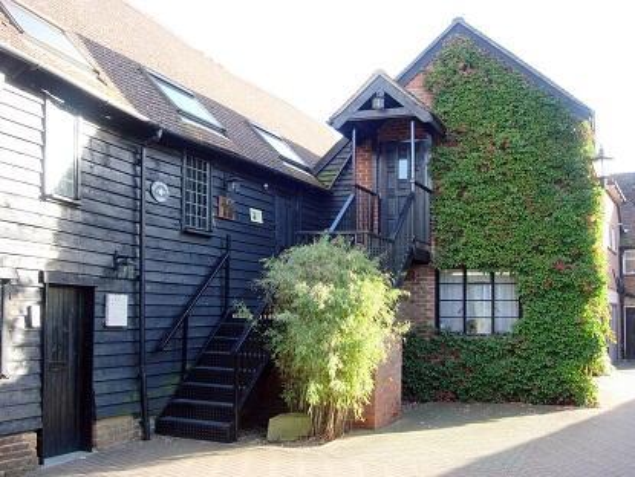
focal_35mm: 38
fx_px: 698
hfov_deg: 48.9
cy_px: 238
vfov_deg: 37.8
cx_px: 318
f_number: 2.8
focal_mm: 7.8
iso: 64
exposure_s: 1/111
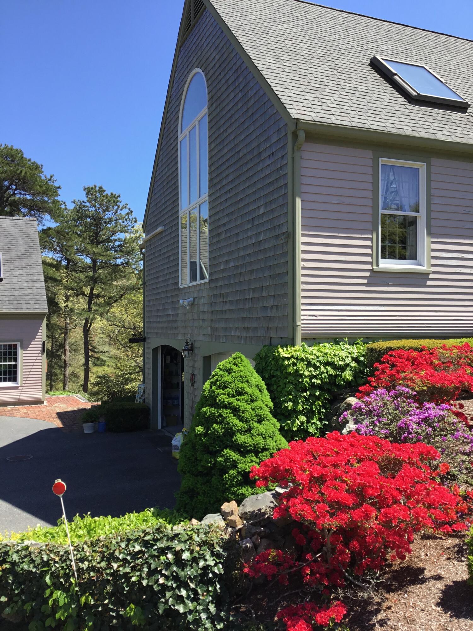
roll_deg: +1.3
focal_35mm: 31
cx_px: 236
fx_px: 565
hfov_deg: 45.4
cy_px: 316
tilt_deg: -0.1
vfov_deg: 58.4
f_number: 2.4
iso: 25
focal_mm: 3.3
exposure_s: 1/608
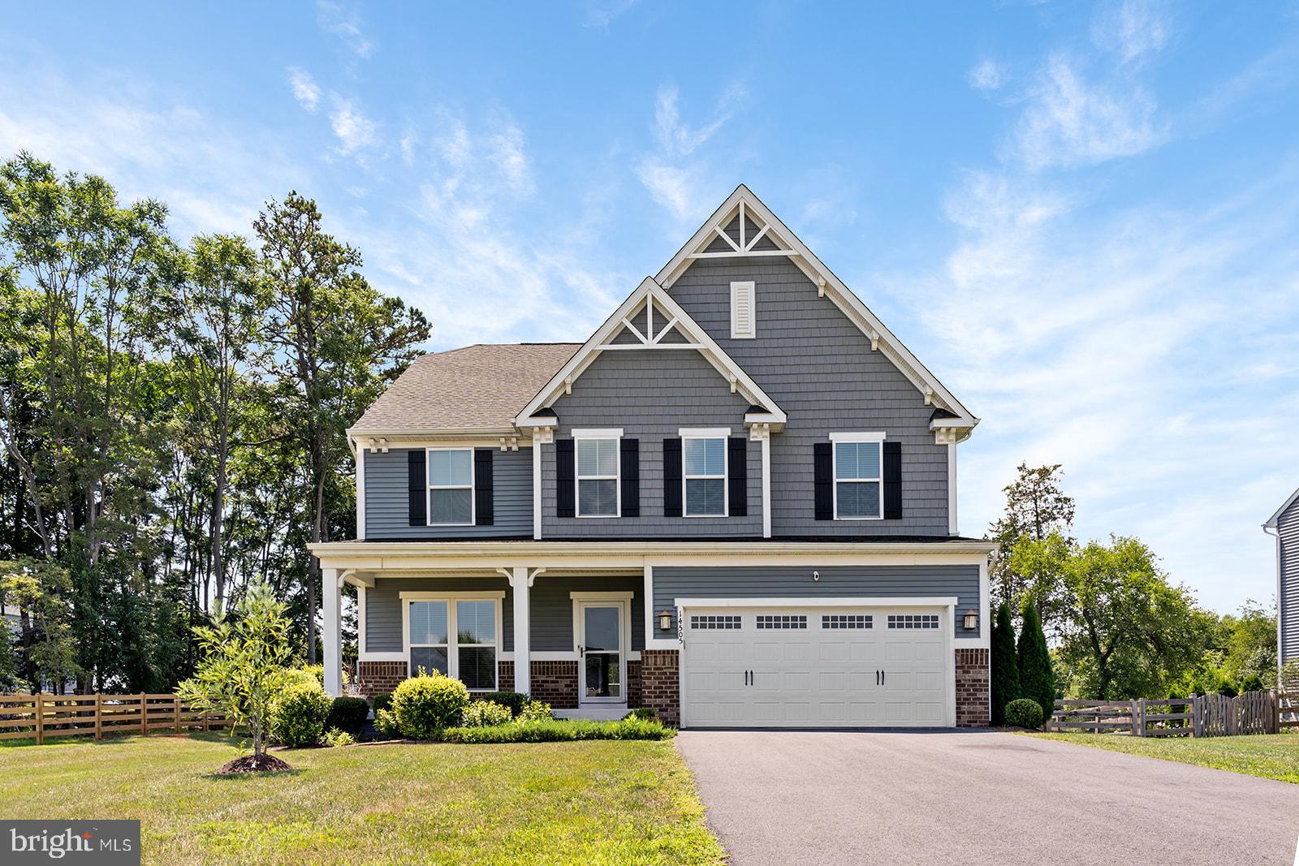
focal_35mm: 24
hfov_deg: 73.7
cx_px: 650
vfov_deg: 53.1
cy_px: 433
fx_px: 866
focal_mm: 24
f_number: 9
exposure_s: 1/125
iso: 100
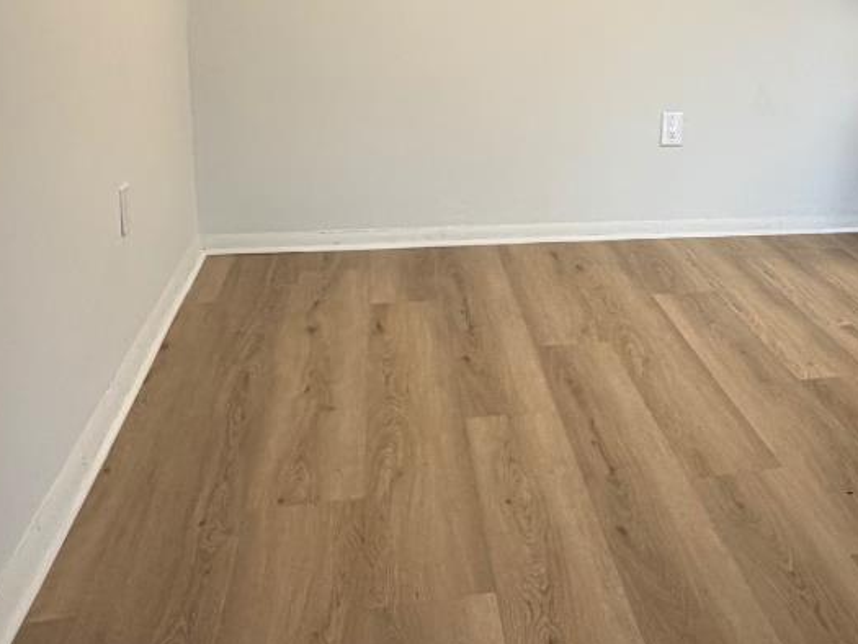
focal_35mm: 40
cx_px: 706
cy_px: 159
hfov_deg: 44.2
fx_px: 992
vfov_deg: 35.2
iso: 250
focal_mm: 2.22
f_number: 2.2
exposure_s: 1/120
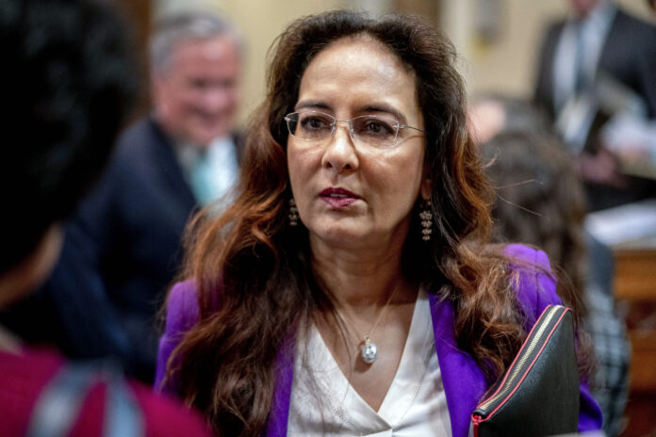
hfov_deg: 20.8
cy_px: 218
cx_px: 328
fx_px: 1786
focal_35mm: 98
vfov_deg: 14.0
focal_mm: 98
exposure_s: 1/250
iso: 4000
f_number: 2.8
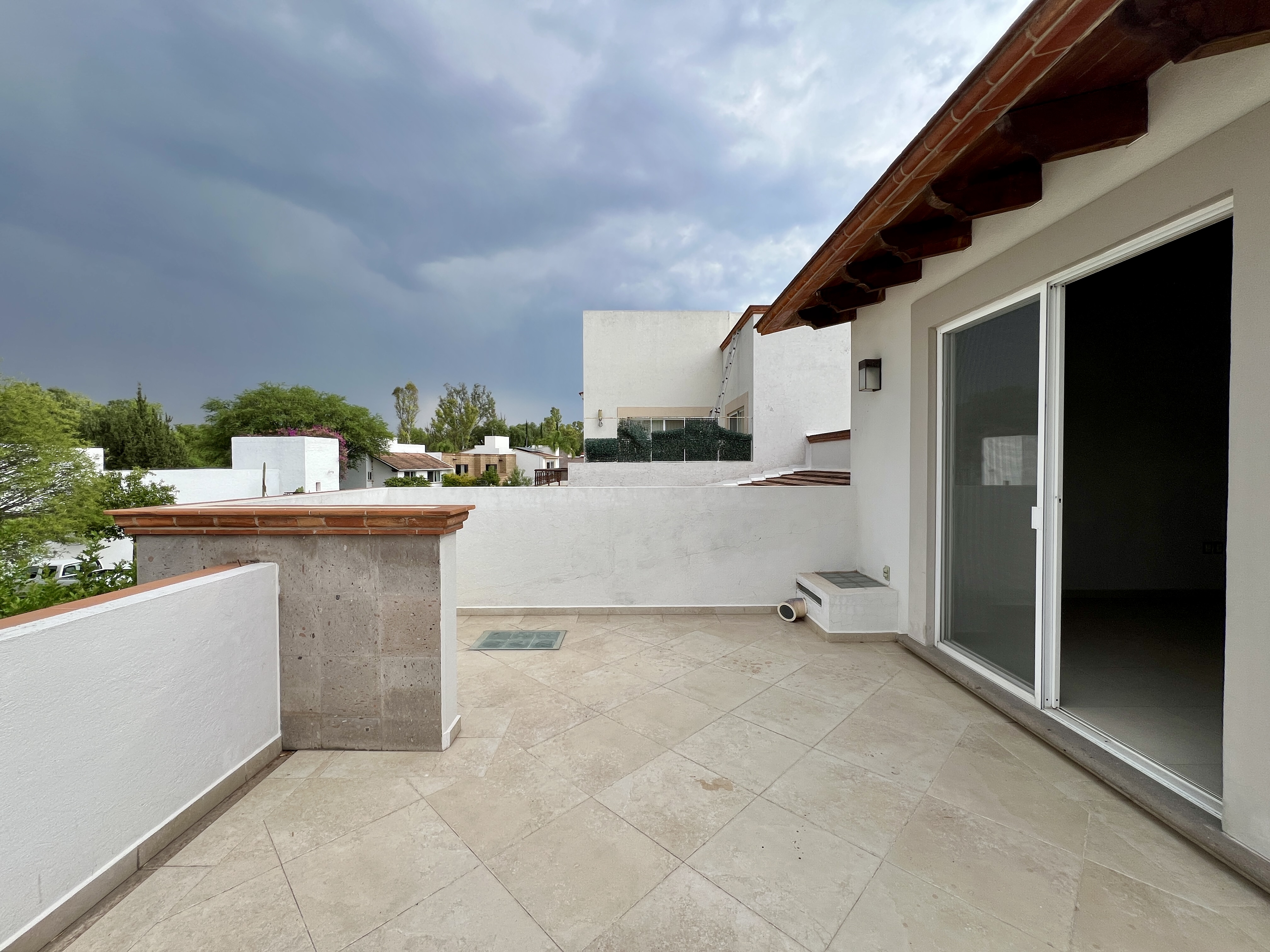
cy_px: 476
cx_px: 635
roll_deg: -0.3
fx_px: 477
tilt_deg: -1.2
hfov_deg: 106.2
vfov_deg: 89.9
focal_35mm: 13
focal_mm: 1.57
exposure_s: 1/630
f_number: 1.8
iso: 32
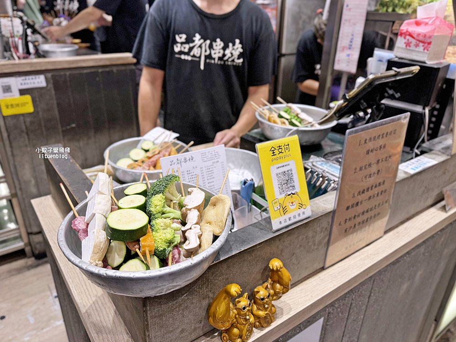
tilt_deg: -24.3
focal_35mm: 24
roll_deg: +2.1
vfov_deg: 56.8
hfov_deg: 71.6
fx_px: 316
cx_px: 228
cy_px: 171
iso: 200
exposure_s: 1/60
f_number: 1.78
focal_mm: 6.76
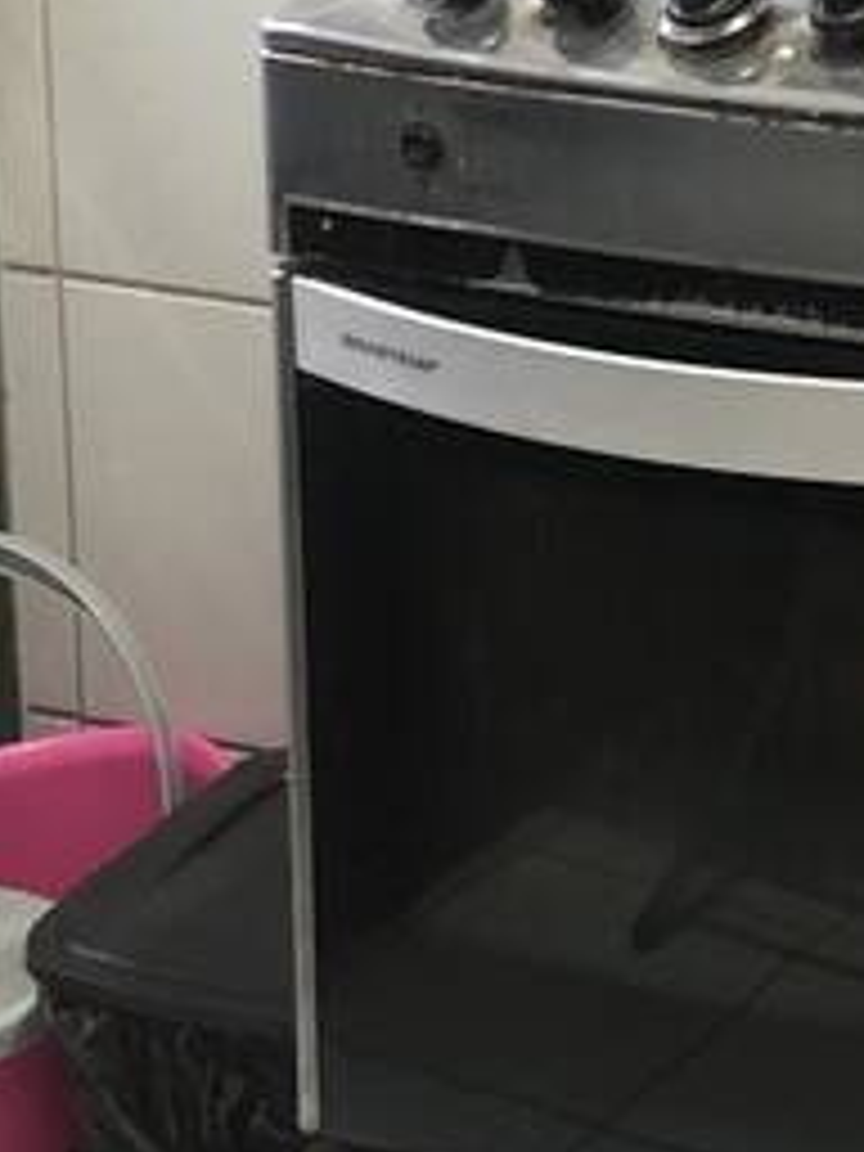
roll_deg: +1.4
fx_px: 3927
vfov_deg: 15.2
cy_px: -688
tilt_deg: -5.6
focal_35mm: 118
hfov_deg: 11.7
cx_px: 1526
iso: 80
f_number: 1.8
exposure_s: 1/6
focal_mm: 4
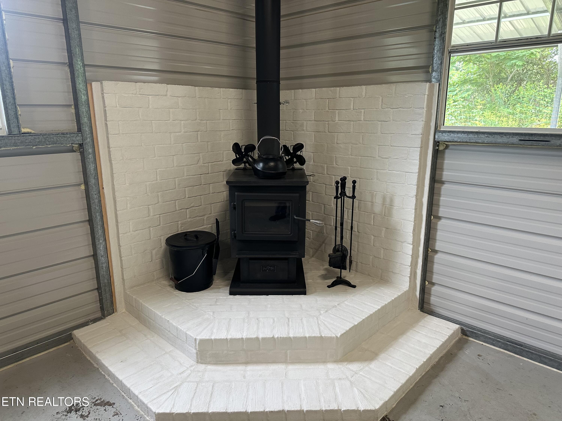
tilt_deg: -14.4
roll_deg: -0.4
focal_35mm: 24
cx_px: 281
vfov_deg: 56.8
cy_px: 210
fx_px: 390
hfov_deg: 71.6
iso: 200
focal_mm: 6.86
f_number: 1.78
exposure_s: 1/120
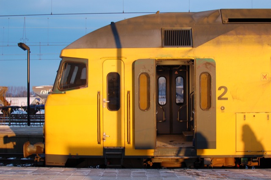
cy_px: 90
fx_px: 395
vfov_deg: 25.7
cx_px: 136
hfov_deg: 37.9
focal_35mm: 52
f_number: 6.3
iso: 400
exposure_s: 1/160
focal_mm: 35
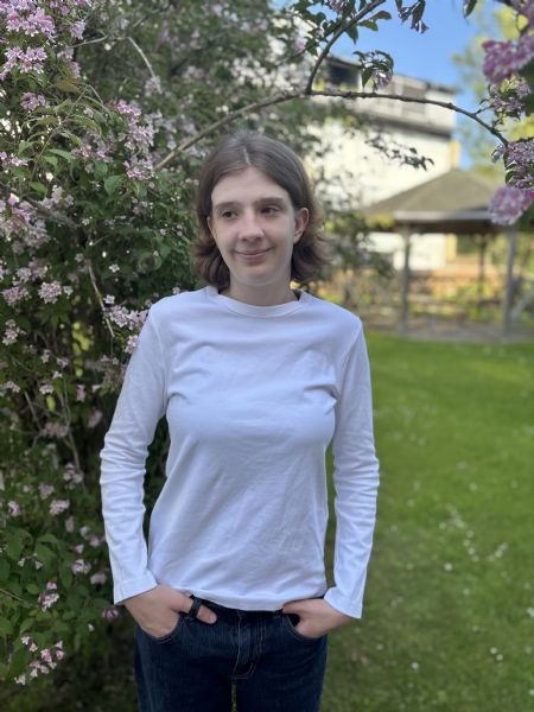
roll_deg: -1.8
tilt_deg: -8.5
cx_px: 267
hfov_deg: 53.1
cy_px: 356
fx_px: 535
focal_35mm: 26
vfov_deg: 67.3
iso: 50
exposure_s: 1/460
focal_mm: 5.96
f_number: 1.6
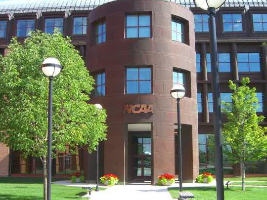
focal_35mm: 45
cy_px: 107
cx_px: 132
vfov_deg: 32.2
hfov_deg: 42.1
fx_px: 347
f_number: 2.8
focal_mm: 7.9
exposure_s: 1/800
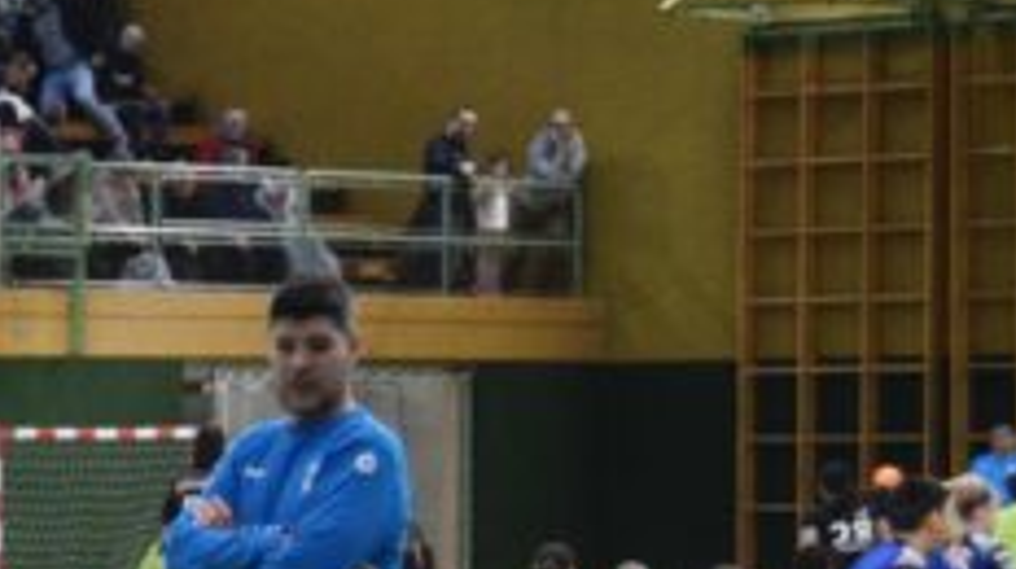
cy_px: 854
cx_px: -1029
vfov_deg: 5.8
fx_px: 5598
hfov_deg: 9.7
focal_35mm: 208
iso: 1600
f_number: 4.5
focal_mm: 30
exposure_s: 1/400
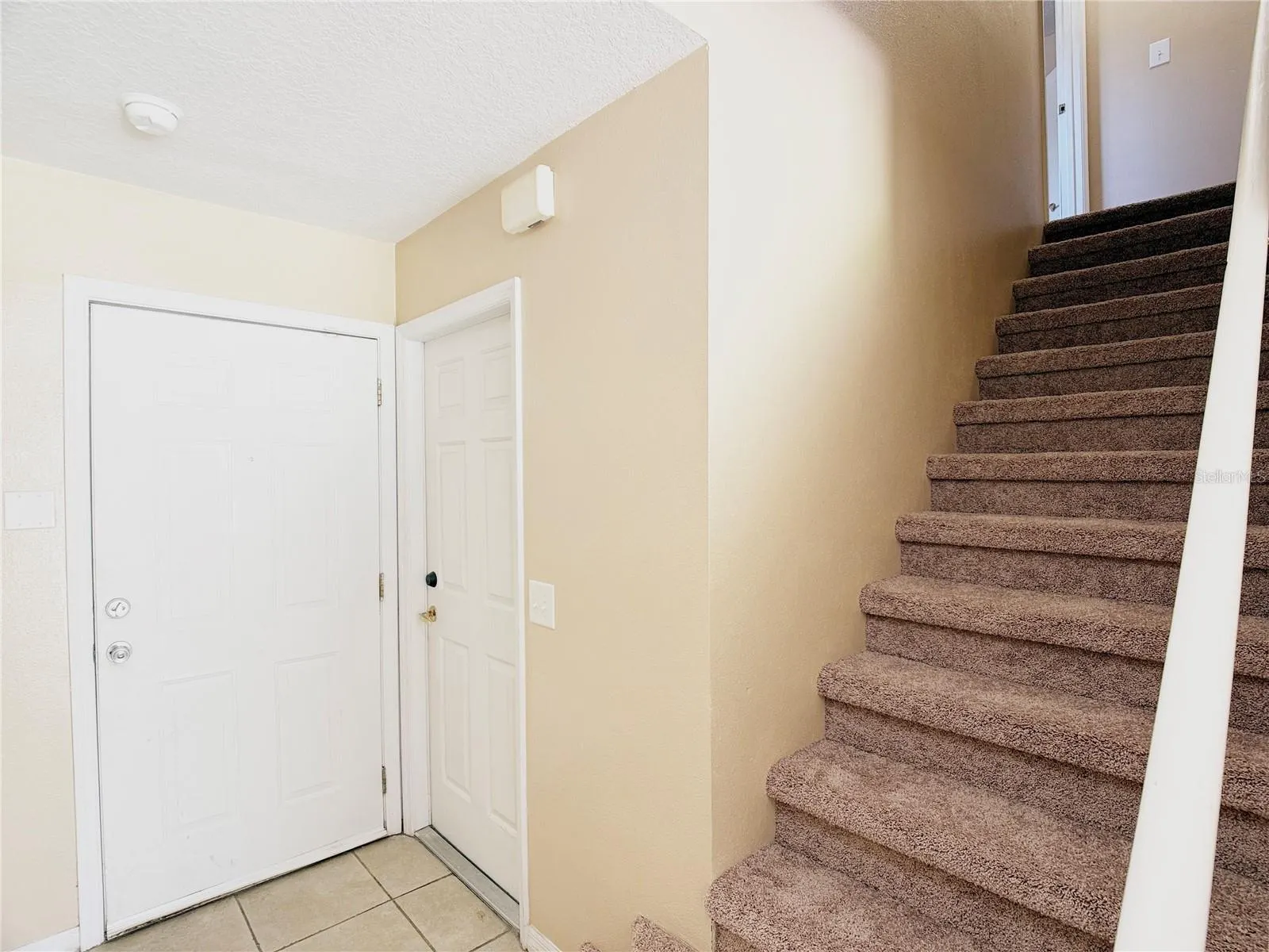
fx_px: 880
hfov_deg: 71.6
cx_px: 634
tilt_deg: -0.2
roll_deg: +0.3
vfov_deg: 56.8
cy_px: 476
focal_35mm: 24
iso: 125
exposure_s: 1/60
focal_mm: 6.76
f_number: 1.78
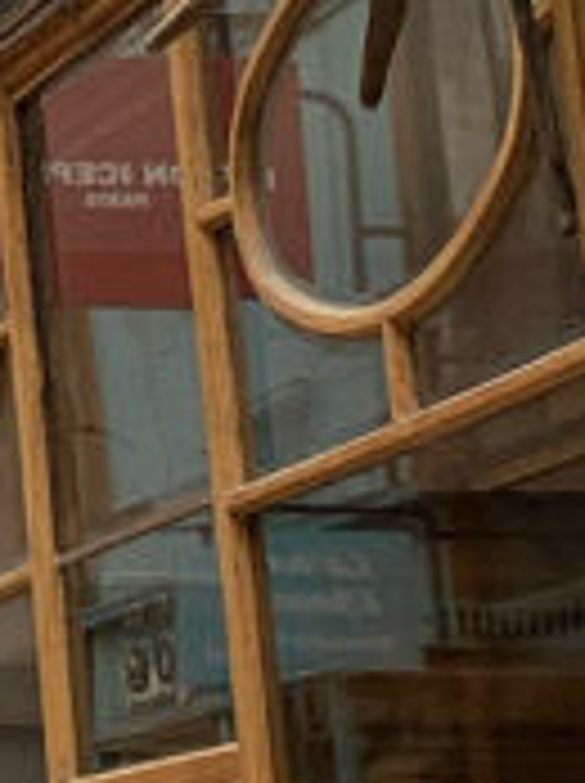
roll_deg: +0.5
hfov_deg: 7.3
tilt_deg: +15.3
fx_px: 3998
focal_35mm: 177
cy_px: 90
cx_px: -1224
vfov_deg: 11.1
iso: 25
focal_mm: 4.25
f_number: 1.8
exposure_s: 1/321
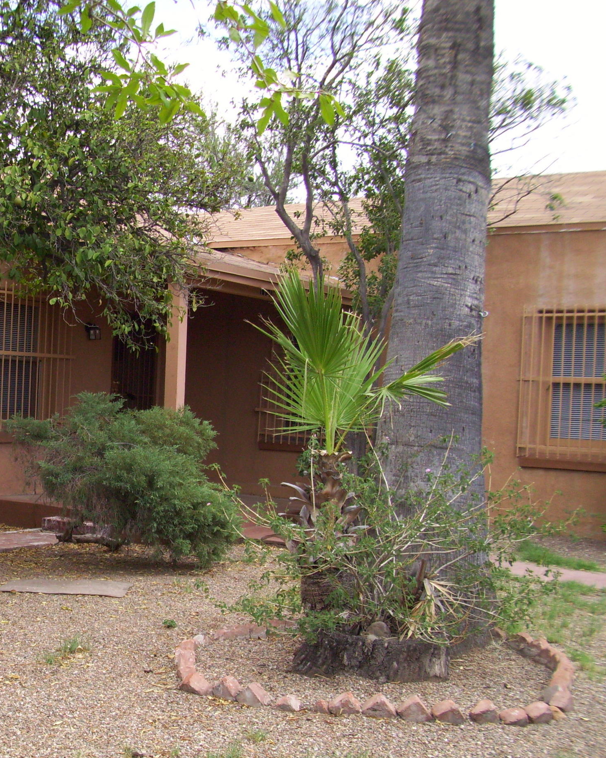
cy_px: 446
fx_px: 1143
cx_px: 115
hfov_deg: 29.0
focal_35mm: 51
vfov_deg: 36.5
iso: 80
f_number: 2.9
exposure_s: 1/320
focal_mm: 5.7
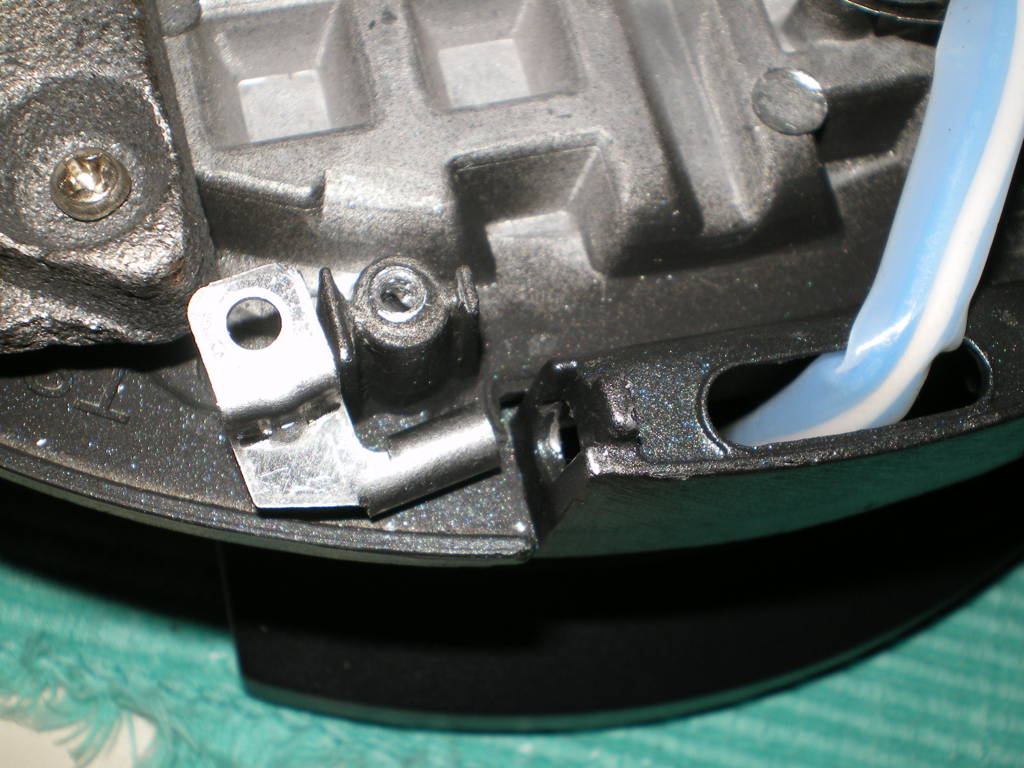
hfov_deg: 42.9
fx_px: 1302
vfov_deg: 32.9
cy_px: 384
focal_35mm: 44
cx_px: 512
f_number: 4.9
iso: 64
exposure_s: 1/30
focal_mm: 7.4
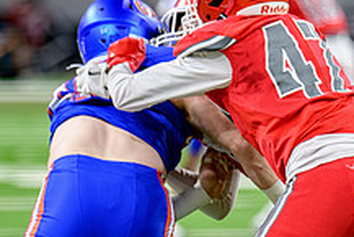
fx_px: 7104
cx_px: 251
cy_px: 110
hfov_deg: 2.9
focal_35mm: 722
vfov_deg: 1.9
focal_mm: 270
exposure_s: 1/400
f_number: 2.8
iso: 1000
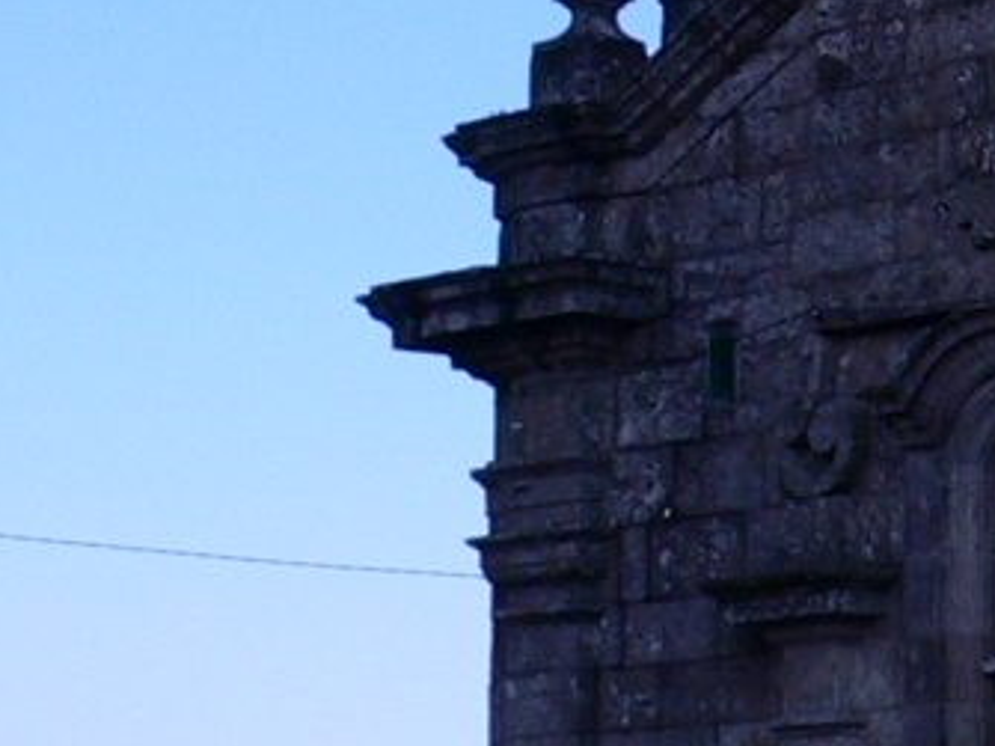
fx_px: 4942
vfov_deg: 8.4
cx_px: 1830
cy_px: -419
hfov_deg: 10.7
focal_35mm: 172
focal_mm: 6
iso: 80
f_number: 4
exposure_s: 1/250
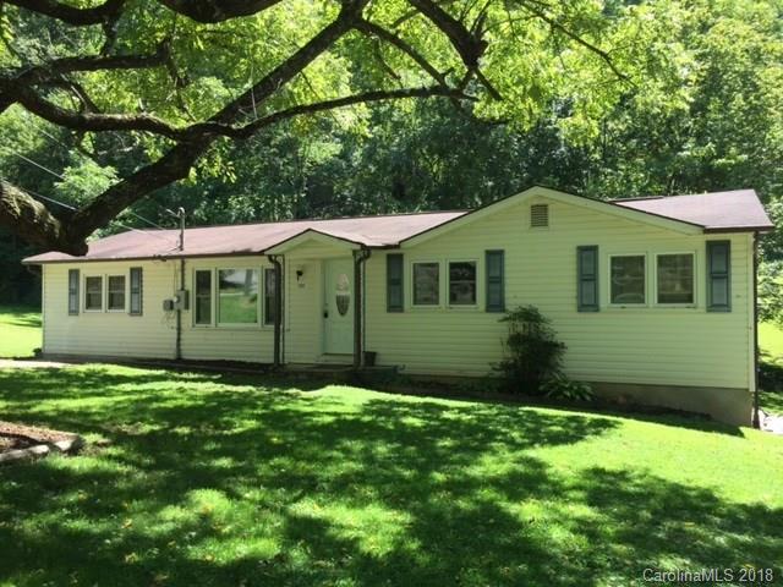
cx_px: 392
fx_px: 656
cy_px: 294
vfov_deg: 48.2
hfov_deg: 61.7
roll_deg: -0.9
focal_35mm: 29
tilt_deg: +2.0
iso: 32
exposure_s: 1/380
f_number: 2.2
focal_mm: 4.15
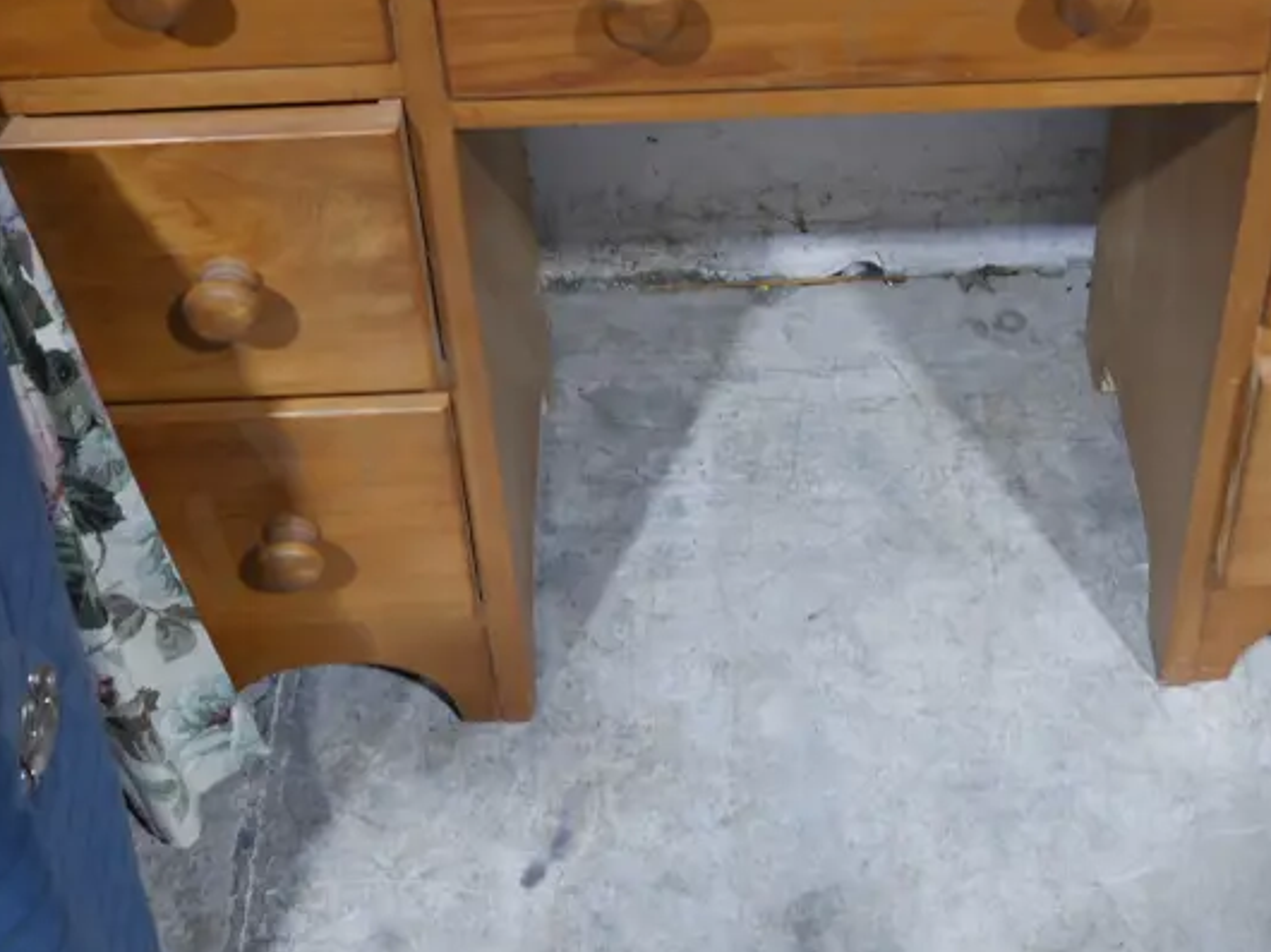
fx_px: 2129
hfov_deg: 33.0
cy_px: 98
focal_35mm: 58
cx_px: 813
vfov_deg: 24.5
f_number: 3.6
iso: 500
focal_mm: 15
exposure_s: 1/60
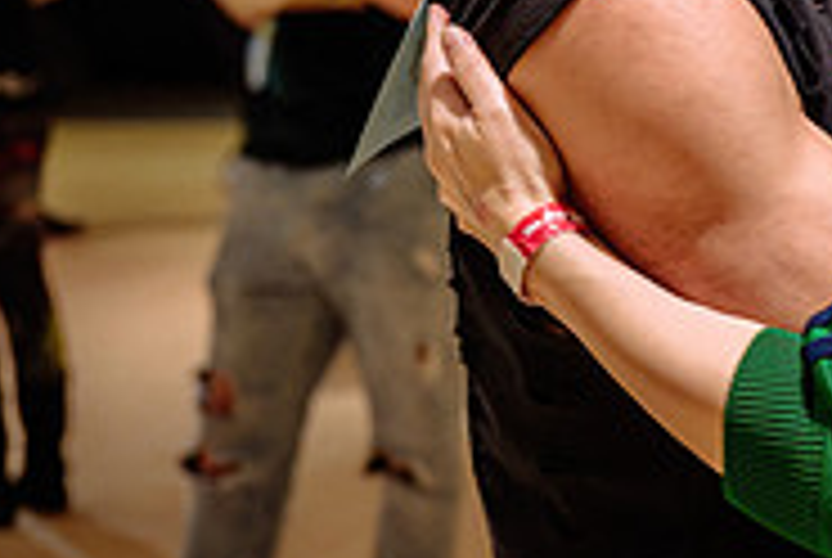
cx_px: 1088
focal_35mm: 122
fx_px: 2824
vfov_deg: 11.2
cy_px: 124
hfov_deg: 15.9
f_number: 2.8
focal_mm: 39
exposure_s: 1/125
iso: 1600
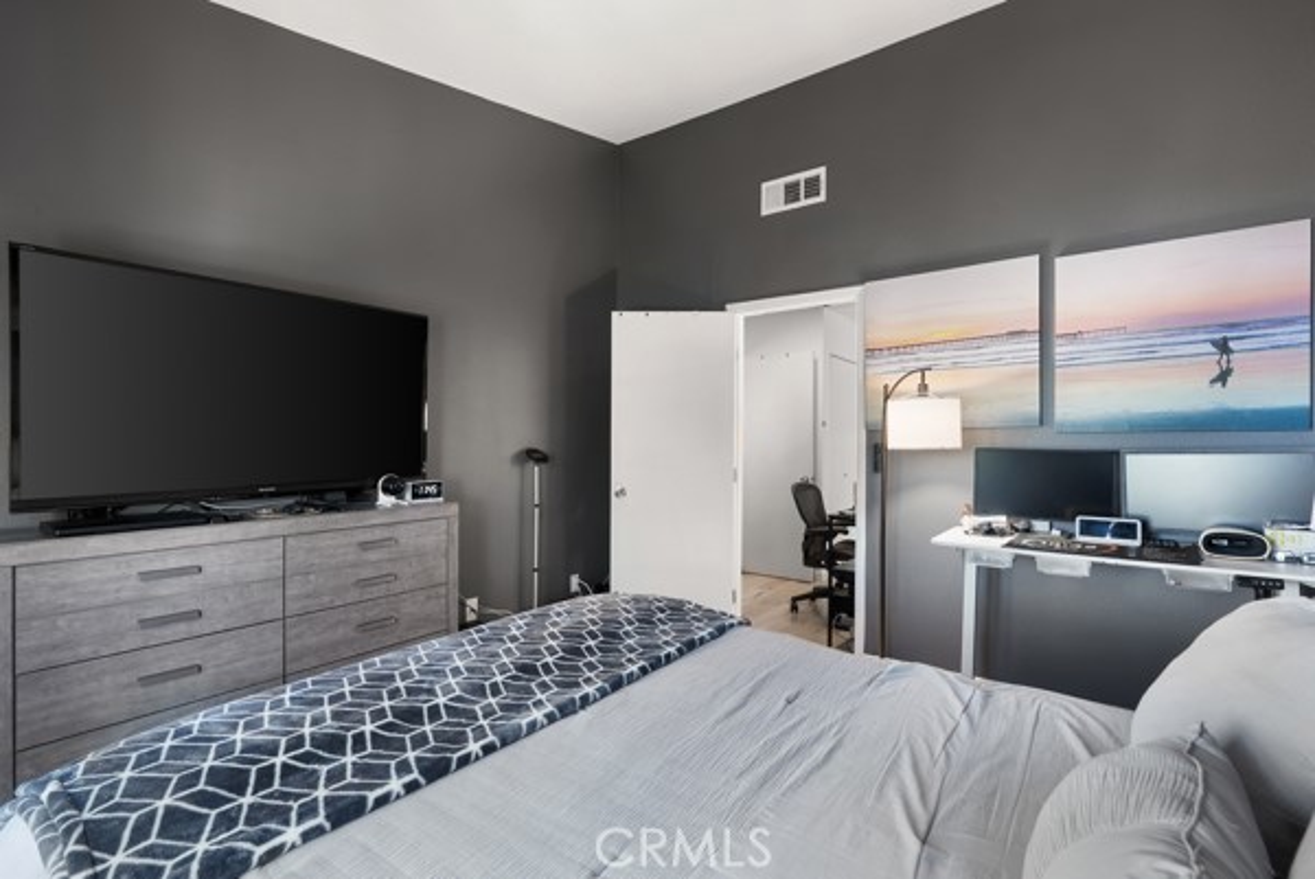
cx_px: 658
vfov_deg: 73.8
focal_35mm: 16
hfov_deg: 96.7
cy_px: 440
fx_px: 585
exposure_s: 1.3
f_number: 9
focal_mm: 16
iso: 320
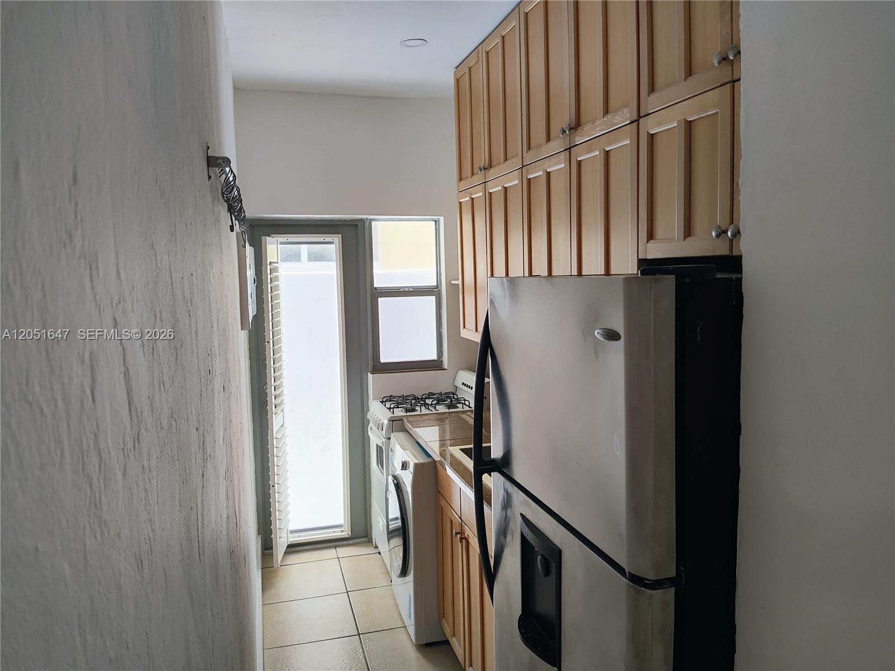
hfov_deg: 69.4
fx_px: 646
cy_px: 336
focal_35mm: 25
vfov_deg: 54.9
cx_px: 448
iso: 100
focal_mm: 4.15
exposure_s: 1/130
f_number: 1.5
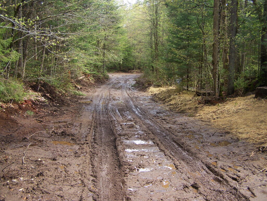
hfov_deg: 49.0
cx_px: 134
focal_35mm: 38
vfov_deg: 37.7
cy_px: 100
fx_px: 293
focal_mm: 6.3
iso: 80
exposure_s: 1/125
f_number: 2.8
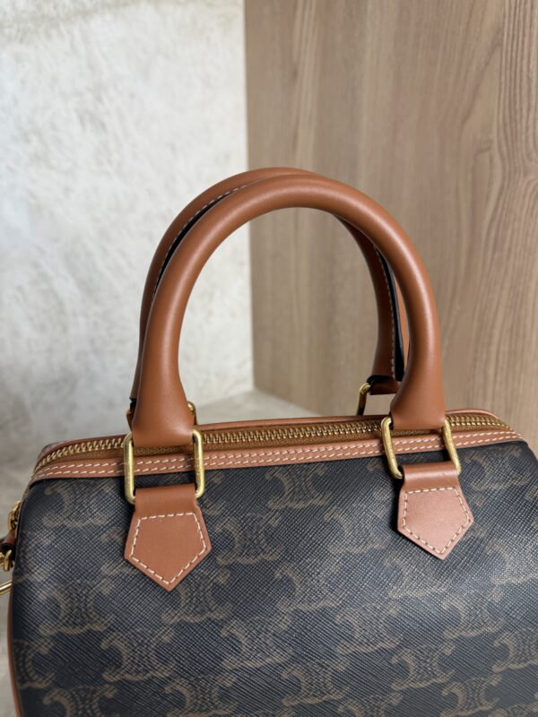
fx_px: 497
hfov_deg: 56.8
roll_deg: -0.1
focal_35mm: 24
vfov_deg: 71.6
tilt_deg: -17.6
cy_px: 358
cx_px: 269
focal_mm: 6.76
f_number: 1.78
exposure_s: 1/120
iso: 125
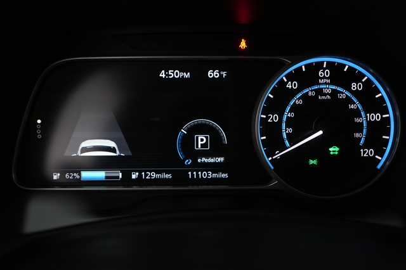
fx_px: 316
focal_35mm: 28
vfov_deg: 46.4
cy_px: 135
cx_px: 203
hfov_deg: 65.5
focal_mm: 28
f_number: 2.8
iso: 1250
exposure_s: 1/60
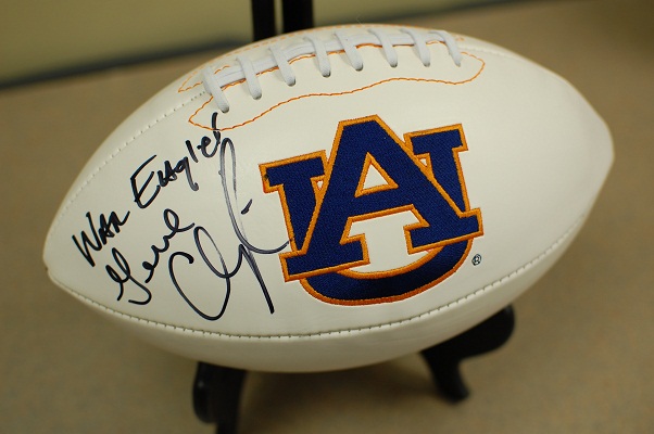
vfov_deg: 25.7
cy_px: 217
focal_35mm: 52
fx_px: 953
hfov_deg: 37.9
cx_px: 327
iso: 200
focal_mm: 35
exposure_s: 1/50
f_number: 2.8
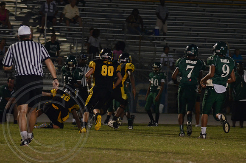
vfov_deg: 4.3
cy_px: 82
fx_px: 2148
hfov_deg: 6.6
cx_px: 123
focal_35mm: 315
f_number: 5.6
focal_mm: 210
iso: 3200
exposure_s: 1/250
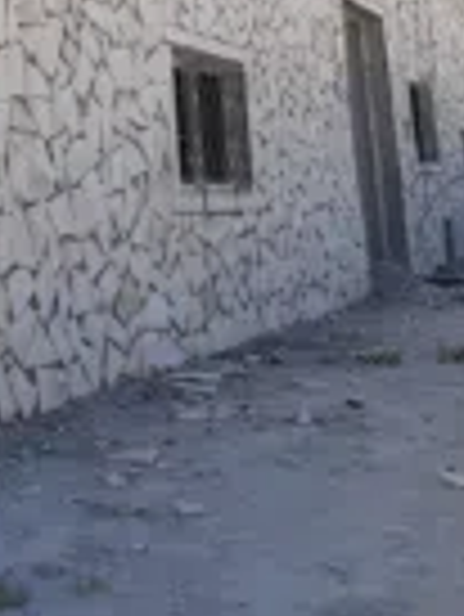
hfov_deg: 20.5
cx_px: 32
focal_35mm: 70
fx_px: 1249
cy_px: 4
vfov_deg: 26.3
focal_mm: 5.23
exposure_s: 1/486
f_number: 1.8
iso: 20
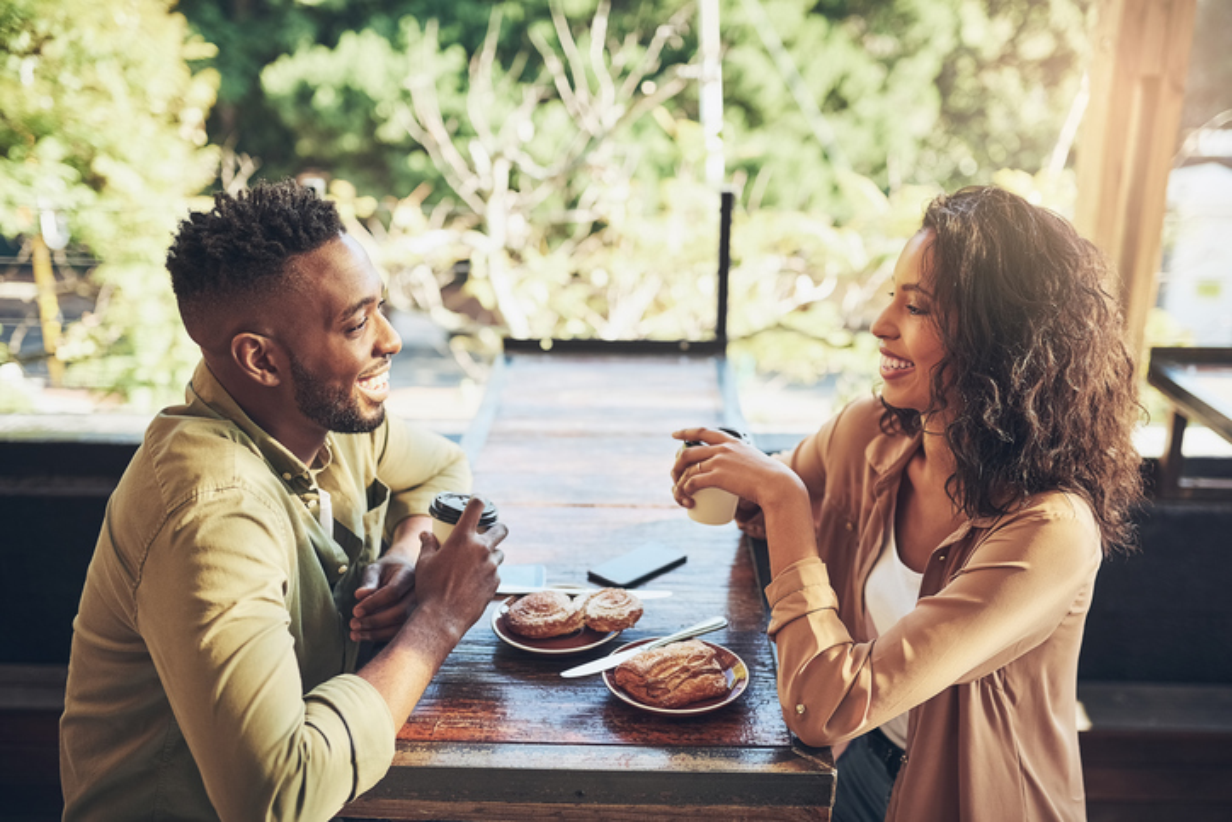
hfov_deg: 54.4
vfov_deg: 37.9
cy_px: 411
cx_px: 616
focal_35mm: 35
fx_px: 1198
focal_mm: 35
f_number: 2
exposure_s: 1/500
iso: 200
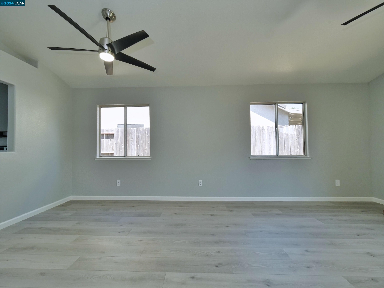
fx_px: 155
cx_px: 192
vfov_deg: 85.7
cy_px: 144
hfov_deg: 102.1
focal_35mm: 14
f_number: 7.1
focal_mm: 7
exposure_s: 1/160
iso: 800
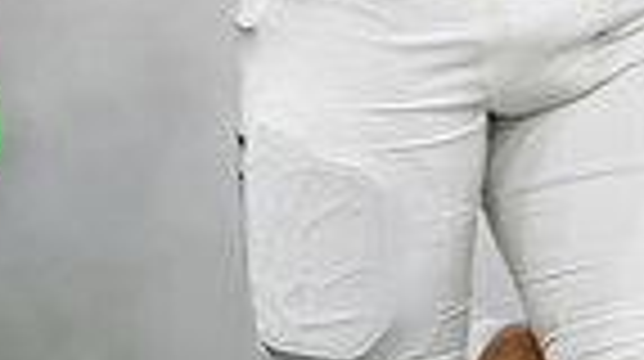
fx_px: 3888
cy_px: -540
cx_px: 441
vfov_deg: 5.1
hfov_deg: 9.5
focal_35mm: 228
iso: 500
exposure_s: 1/1250
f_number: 1.2
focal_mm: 50
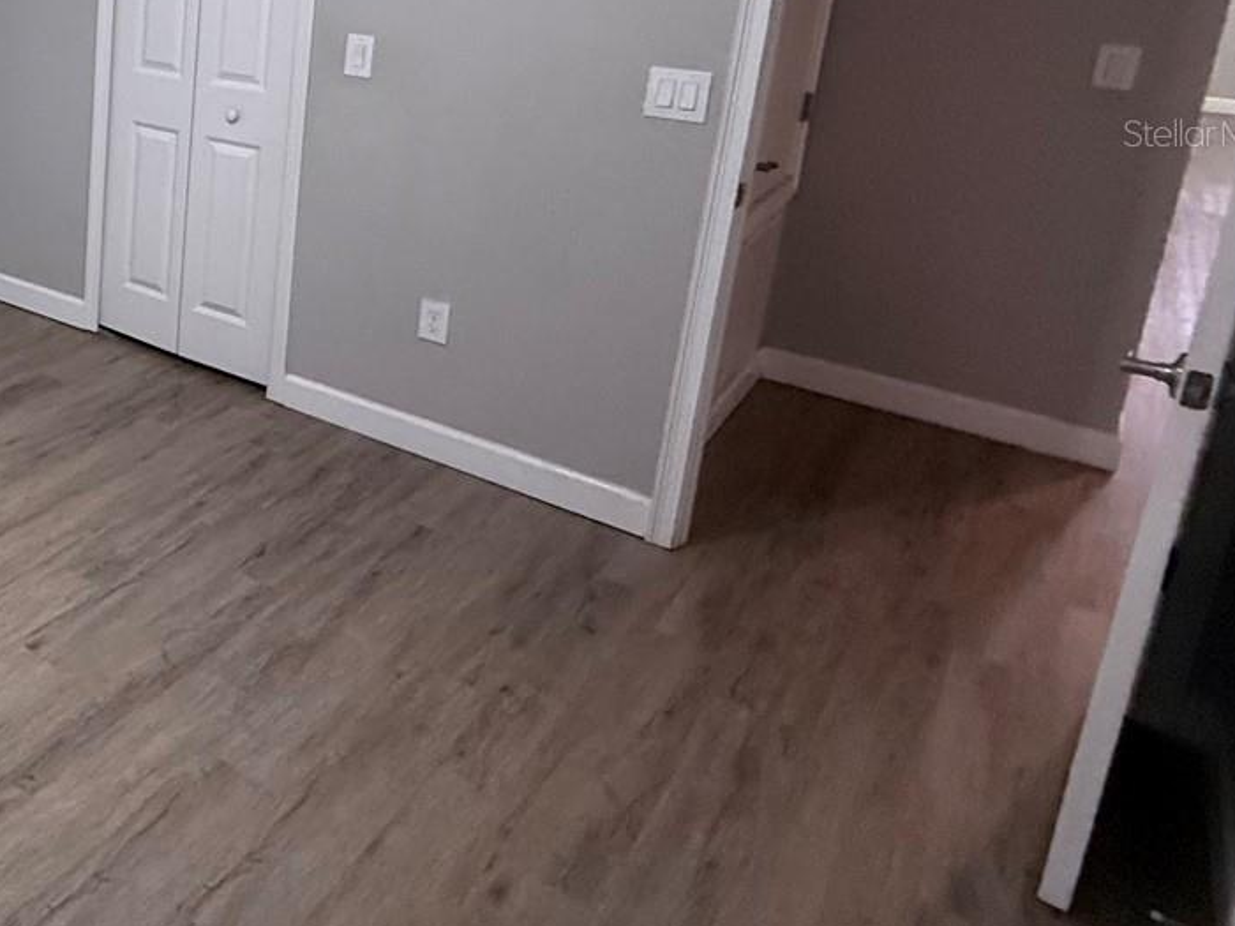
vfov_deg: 41.4
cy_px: 132
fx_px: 1142
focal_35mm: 32
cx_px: -122
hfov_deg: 43.8
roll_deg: -0.8
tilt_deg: -11.9
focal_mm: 2.22
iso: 400
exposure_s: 1/120
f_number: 2.2
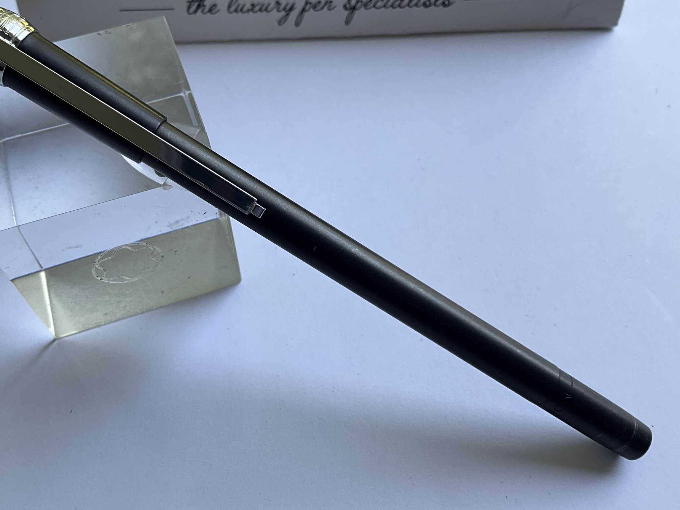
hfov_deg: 51.1
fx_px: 707
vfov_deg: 39.6
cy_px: 220
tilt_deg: -58.0
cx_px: 279
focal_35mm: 36
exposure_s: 1/122
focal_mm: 3
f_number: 1.8
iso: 20
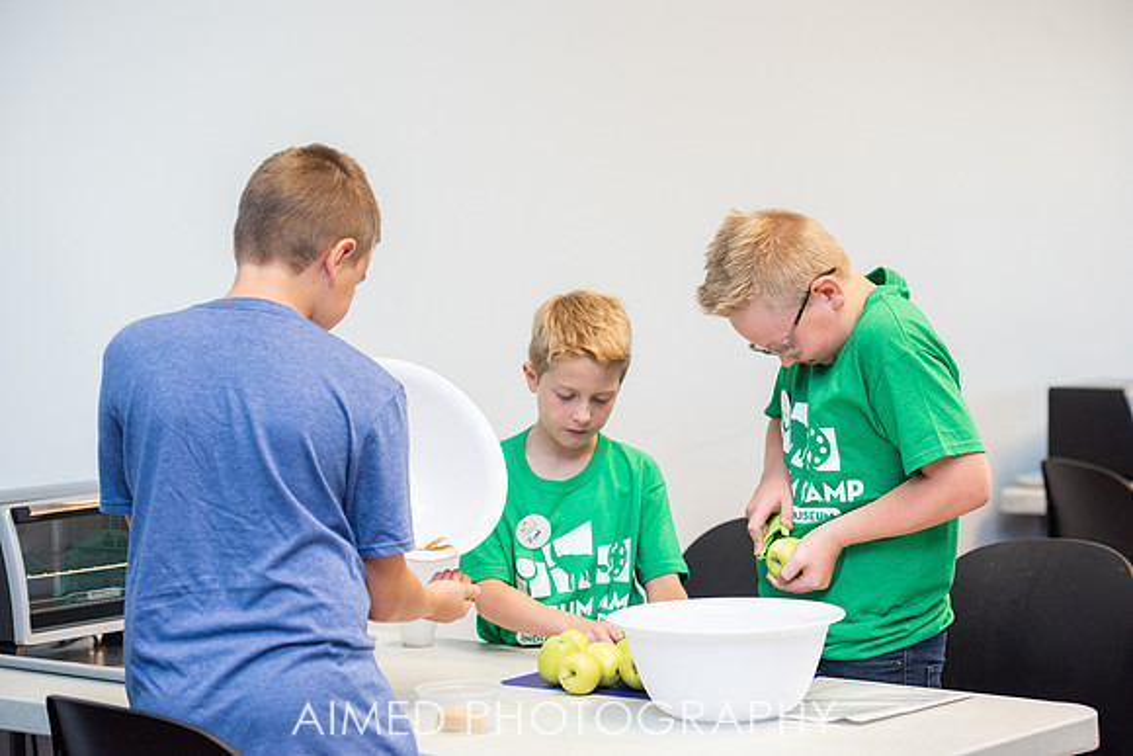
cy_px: 378
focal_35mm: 95
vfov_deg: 14.4
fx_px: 2990
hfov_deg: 21.5
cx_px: 566
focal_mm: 95
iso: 640
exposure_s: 1/250
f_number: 4
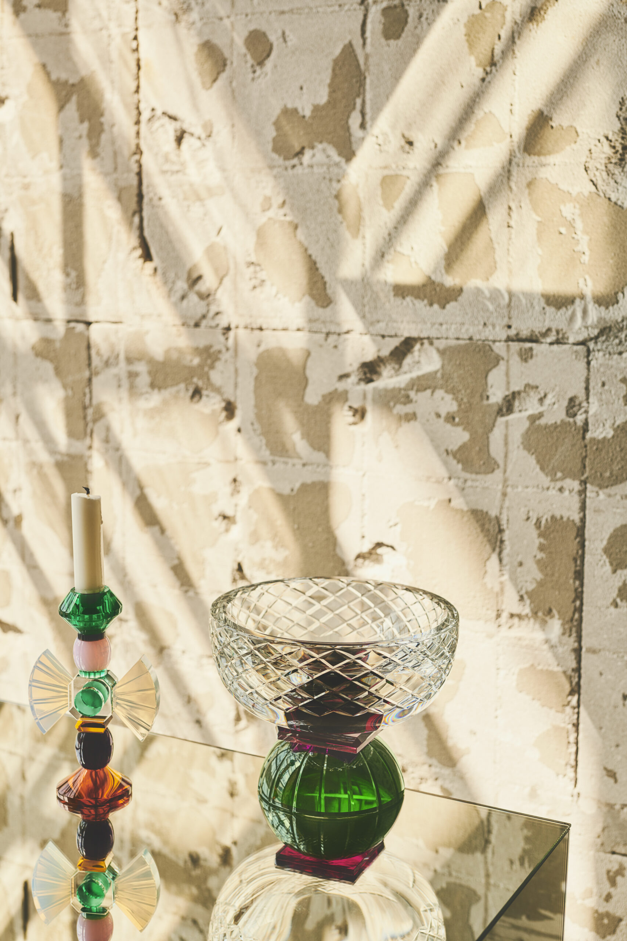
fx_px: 1306
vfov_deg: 39.6
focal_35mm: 50
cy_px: 470
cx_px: 314
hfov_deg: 27.0
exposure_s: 1/160
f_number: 5.6
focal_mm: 50
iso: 100
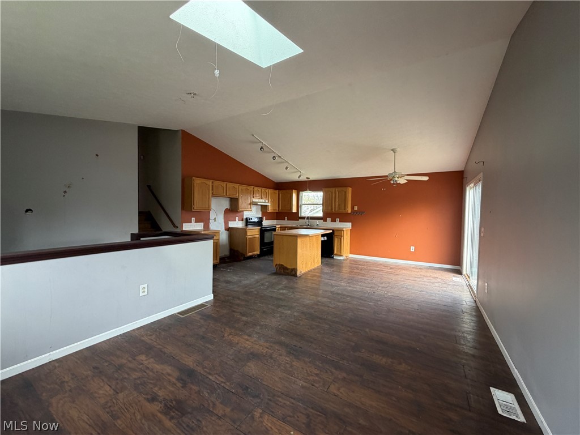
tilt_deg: -0.5
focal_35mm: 14
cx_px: 290
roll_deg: +0.7
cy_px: 218
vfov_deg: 85.7
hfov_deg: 102.1
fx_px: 235
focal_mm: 2.22
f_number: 2.2
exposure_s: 1/121
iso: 200
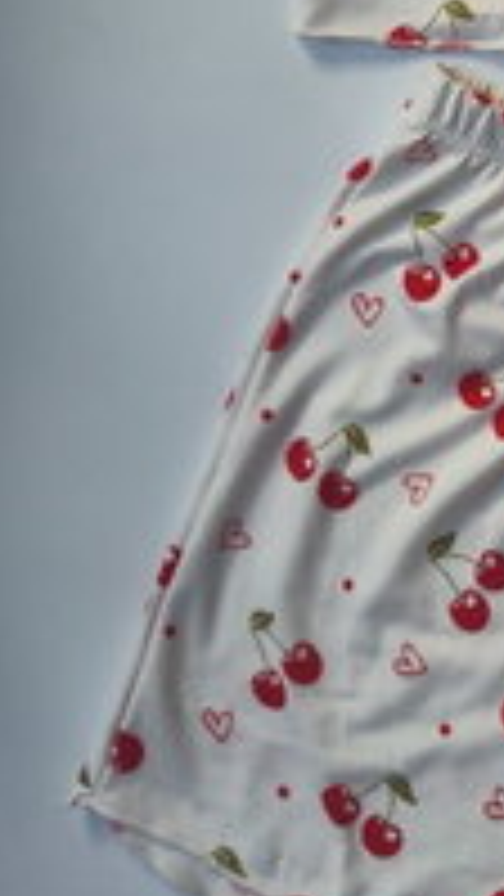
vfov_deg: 29.4
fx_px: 1591
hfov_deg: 16.0
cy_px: 2
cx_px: 824
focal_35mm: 67
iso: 50
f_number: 1.8
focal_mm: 5.4
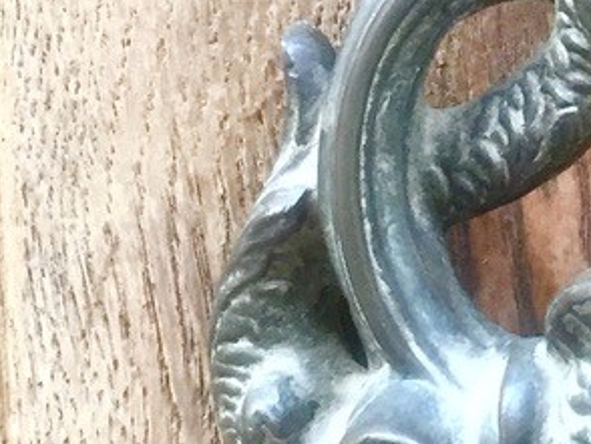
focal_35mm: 101
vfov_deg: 14.4
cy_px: -8
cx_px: 738
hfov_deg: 18.3
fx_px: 1726
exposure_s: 1/33
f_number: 2.2
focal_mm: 4.15
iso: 40
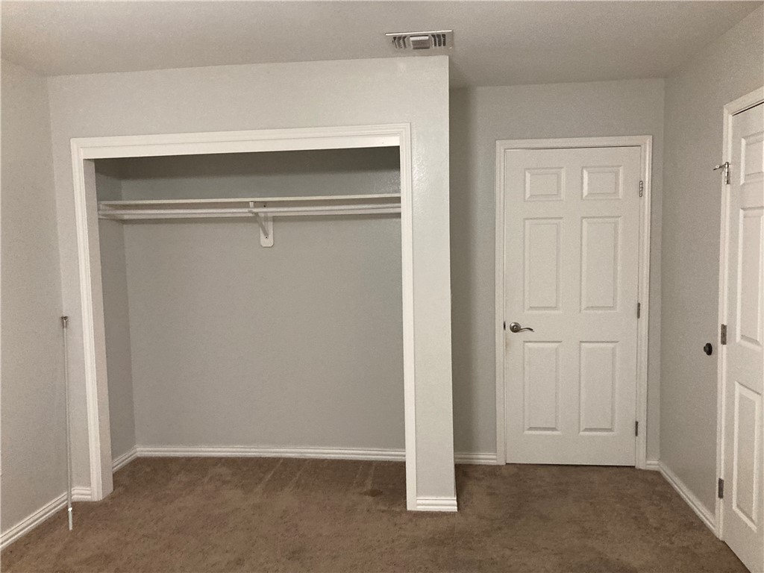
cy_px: 286
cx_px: 382
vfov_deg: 49.7
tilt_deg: -5.5
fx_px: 618
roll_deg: +0.5
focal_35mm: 28
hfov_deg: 63.4
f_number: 1.8
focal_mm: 3.99
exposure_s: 1/40
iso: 320
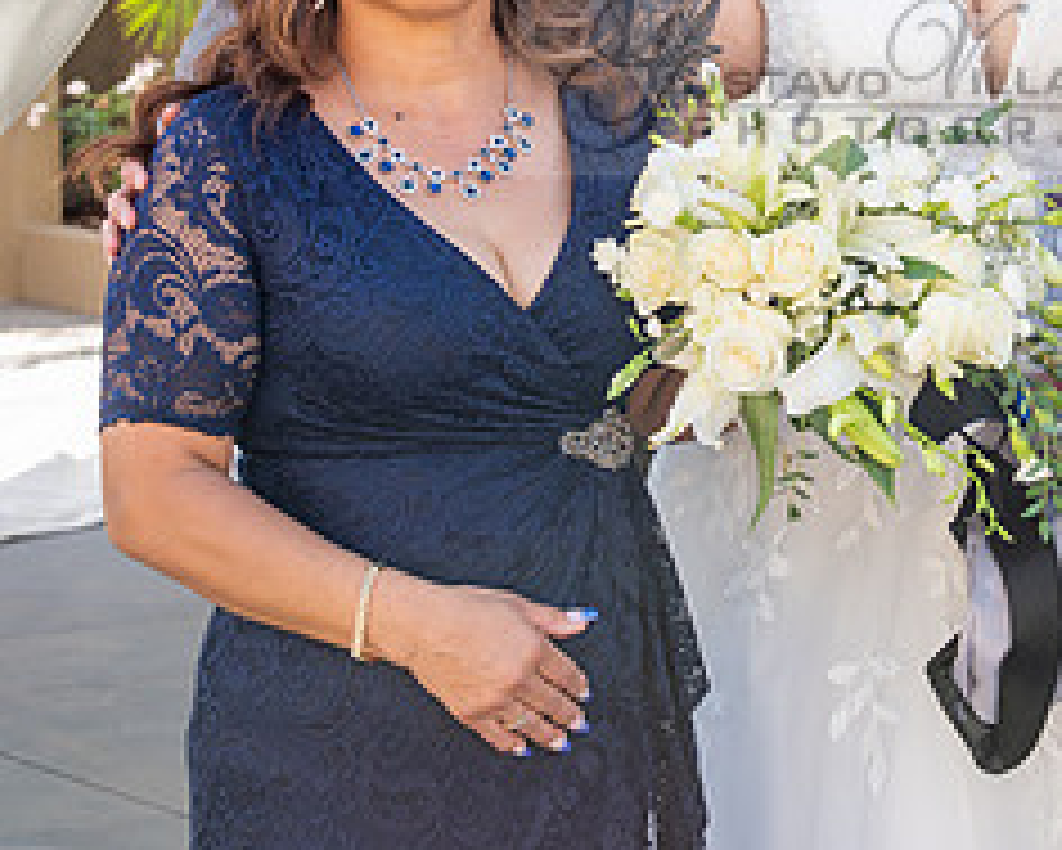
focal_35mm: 106
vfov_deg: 14.4
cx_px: 809
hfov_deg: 18.0
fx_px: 3333
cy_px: 95
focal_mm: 40
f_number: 5
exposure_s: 1/125
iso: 100
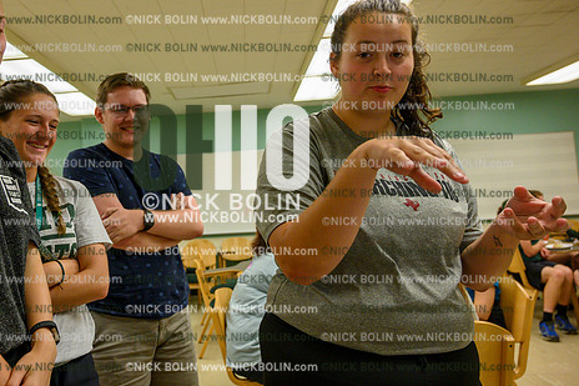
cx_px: 221
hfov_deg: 61.2
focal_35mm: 30
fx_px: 482
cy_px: 164
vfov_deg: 43.5
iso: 1600
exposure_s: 1/250
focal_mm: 24
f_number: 4.5
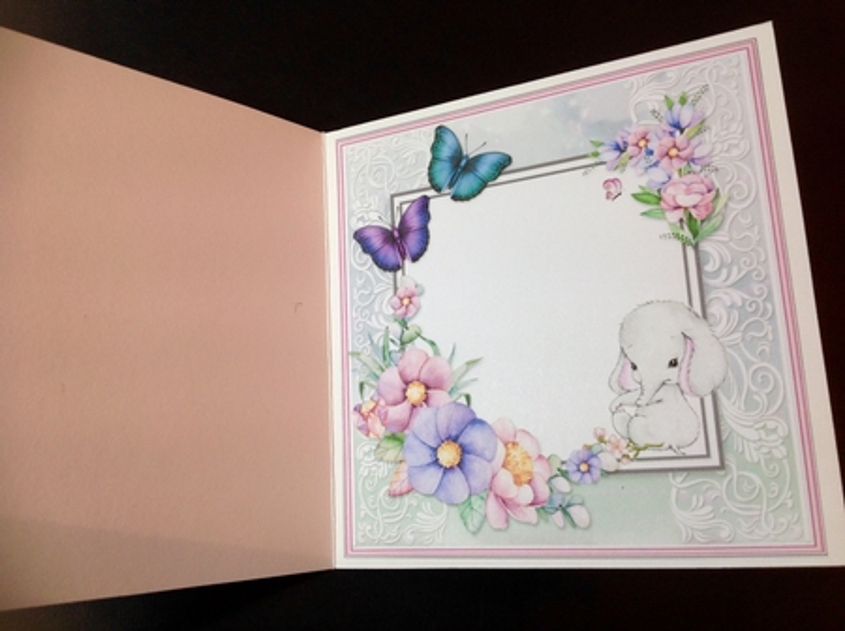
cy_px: 316
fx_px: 853
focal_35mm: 35
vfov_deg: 40.6
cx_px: 422
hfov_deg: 52.7
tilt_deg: -75.7
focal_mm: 4.28
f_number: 2.4
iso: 64
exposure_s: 1/40
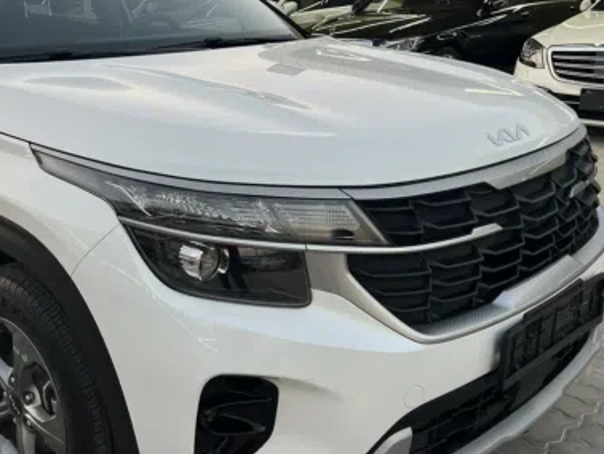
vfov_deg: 32.9
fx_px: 768
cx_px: 165
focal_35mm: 44
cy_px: 211
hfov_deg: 41.9
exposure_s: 1/121
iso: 40
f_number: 1.5
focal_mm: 5.7
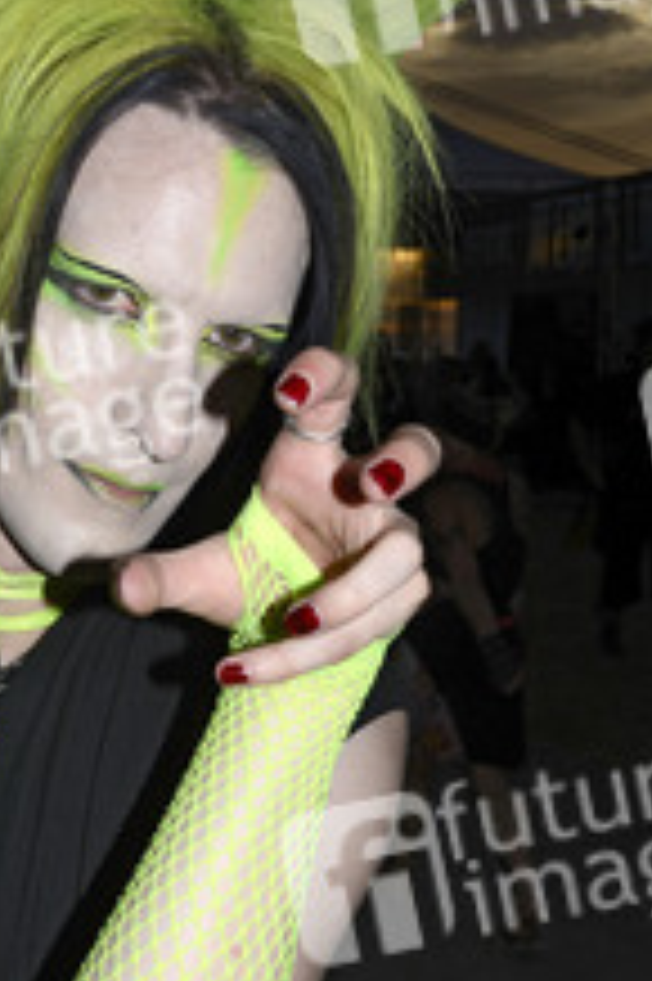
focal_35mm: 66
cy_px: 634
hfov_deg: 20.3
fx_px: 1796
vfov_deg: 30.4
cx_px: 103
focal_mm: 36
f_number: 14
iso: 100
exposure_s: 1/250
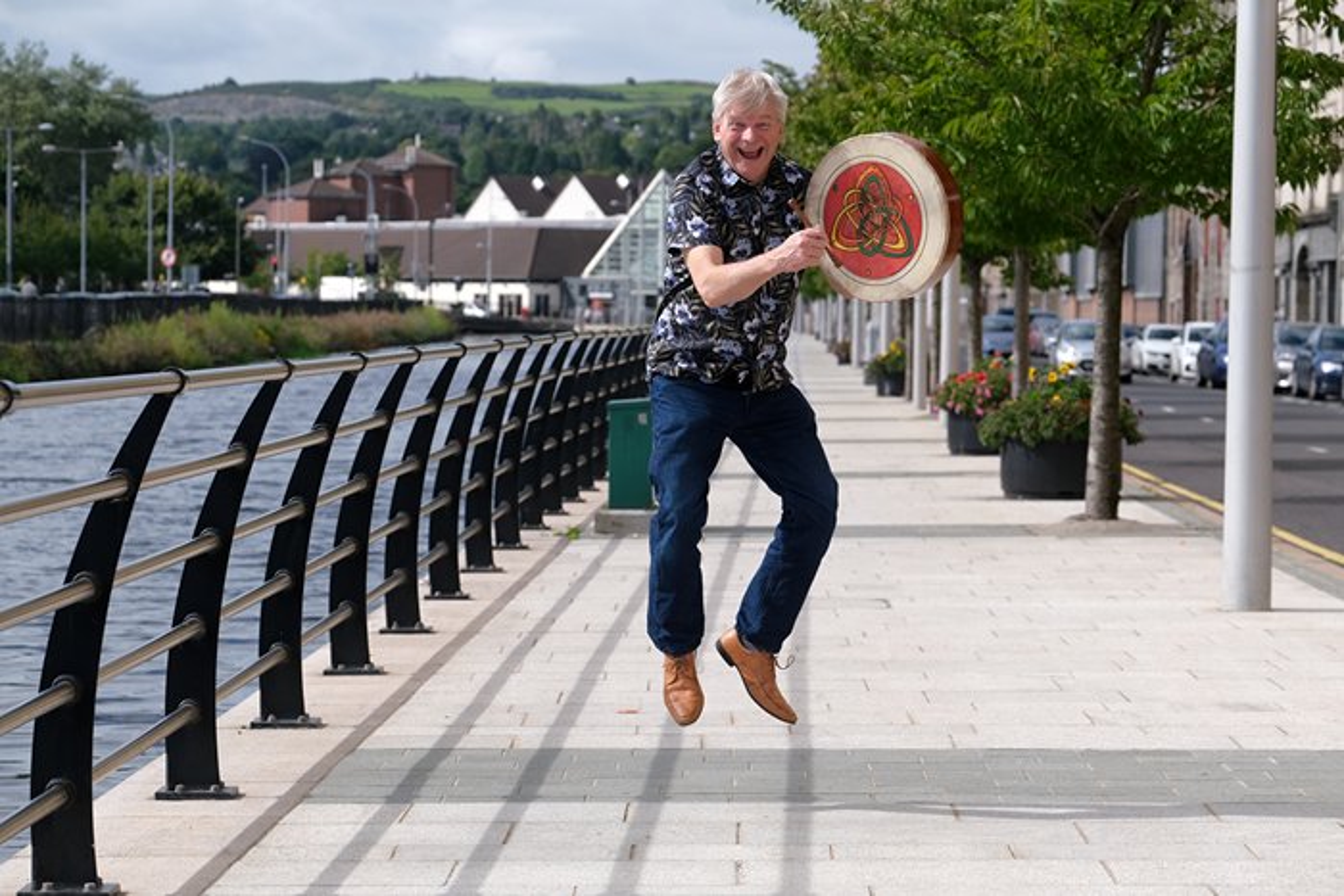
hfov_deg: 19.8
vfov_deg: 13.3
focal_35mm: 103
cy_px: 448
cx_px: 672
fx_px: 3846
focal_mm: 68.7
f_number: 4
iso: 400
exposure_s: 1/2700
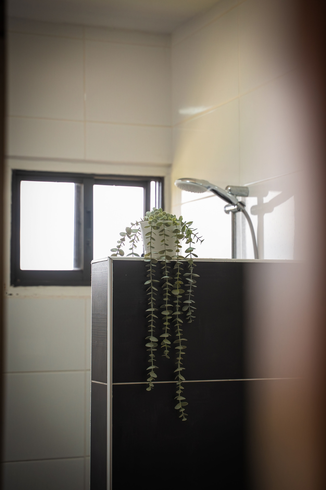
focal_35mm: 75
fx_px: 1019
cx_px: 163
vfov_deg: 27.0
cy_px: 245
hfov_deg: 18.2
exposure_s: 1/640
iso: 3200
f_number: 4
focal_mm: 75
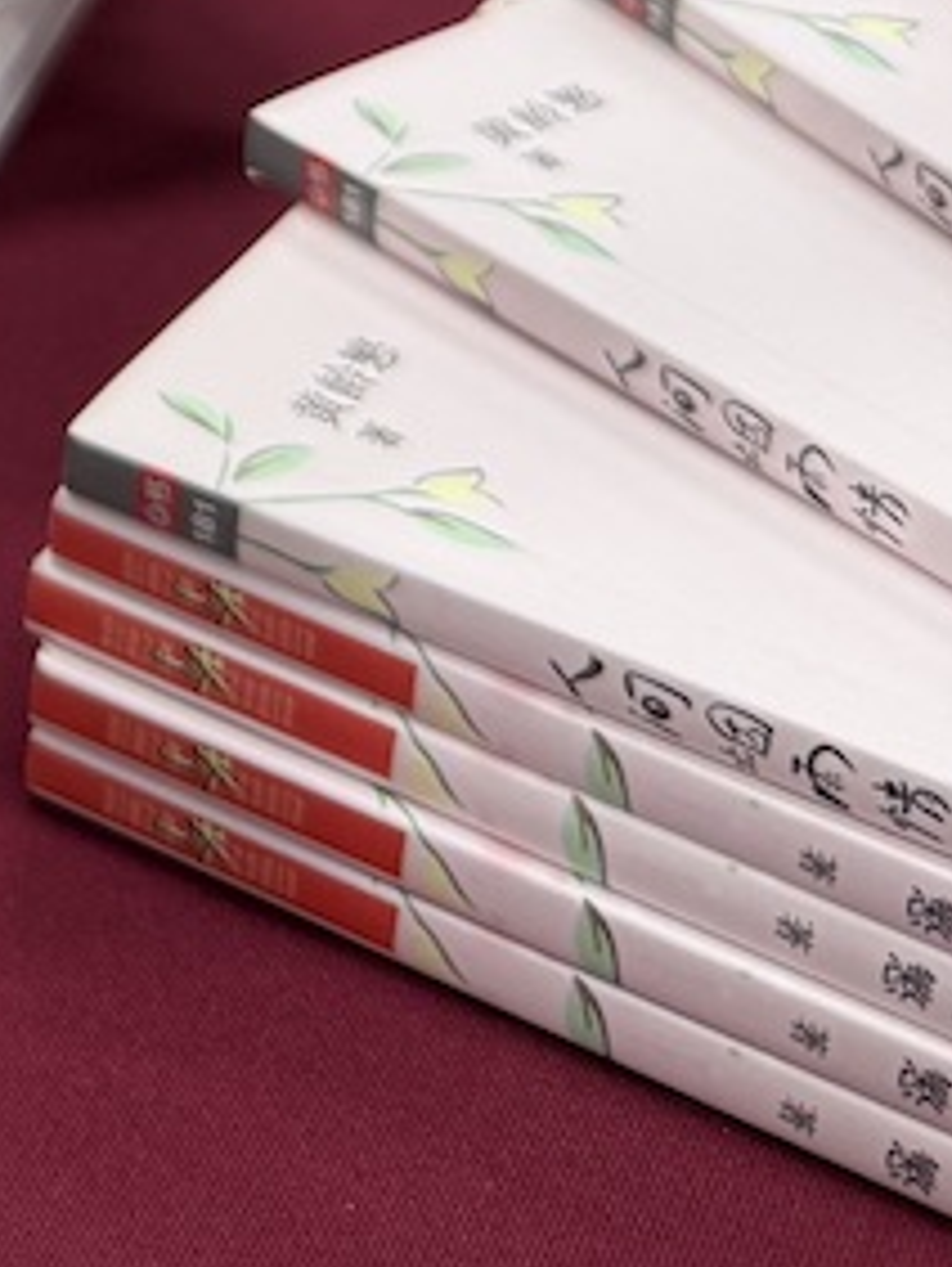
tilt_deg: -14.9
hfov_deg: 14.9
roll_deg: +0.2
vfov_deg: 19.3
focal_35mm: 87
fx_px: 3185
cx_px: -750
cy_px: -705
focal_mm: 6.76
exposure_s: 1/100
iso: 125
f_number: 1.78
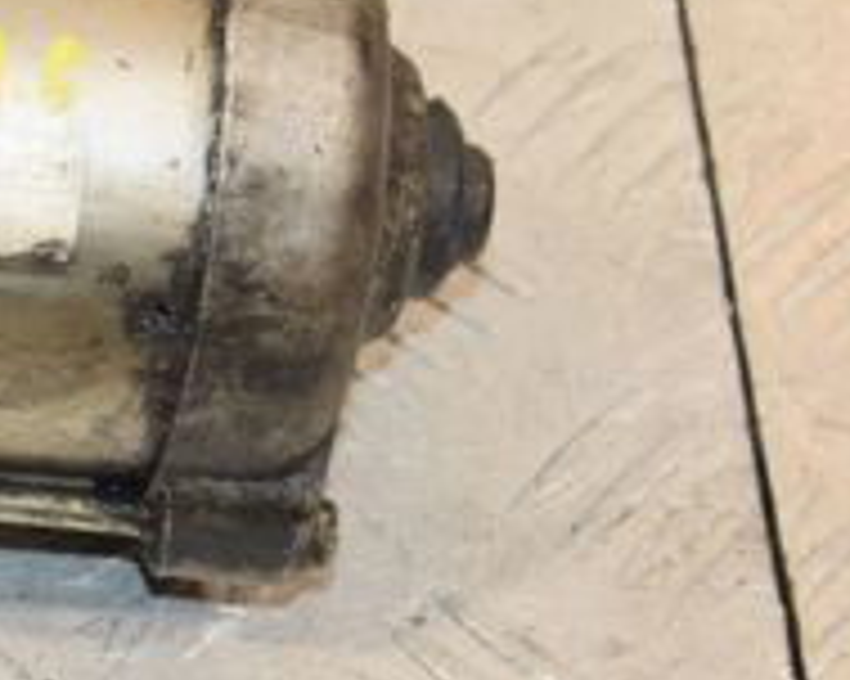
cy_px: 104
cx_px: -580
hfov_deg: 8.7
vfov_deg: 7.2
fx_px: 5396
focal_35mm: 215
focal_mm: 45
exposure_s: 1/200
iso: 1600
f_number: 5.6
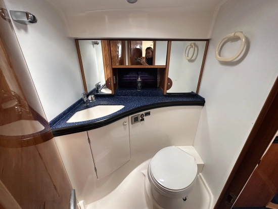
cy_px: 104
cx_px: 139
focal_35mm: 14
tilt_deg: -23.1
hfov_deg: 102.0
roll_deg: -0.1
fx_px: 112
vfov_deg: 85.7
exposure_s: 1/99
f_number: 2.2
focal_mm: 2.22
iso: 320
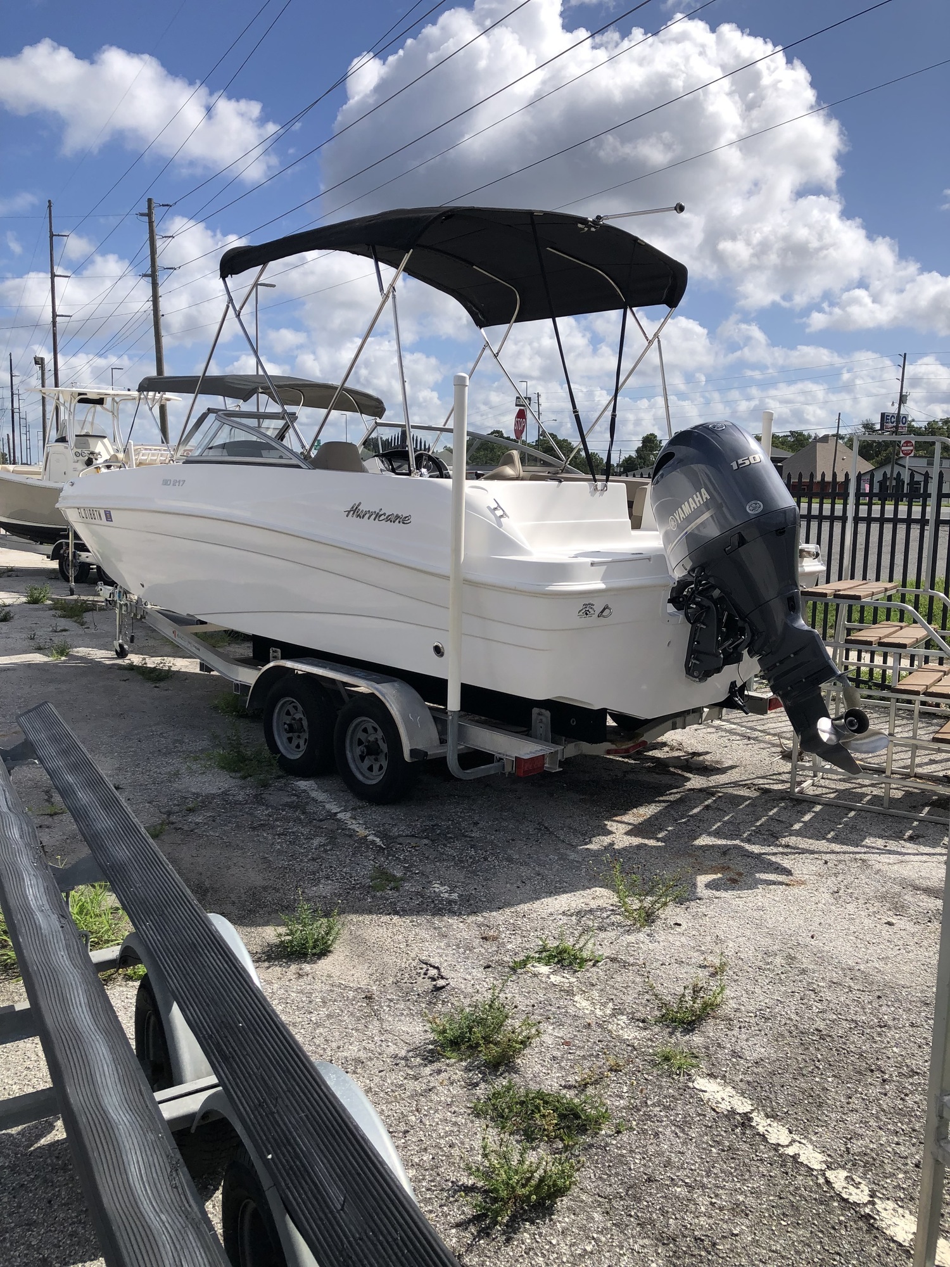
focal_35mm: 28
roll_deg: -1.2
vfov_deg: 63.4
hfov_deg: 49.7
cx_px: 475
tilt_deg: -6.5
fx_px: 1025
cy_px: 634
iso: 20
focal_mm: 3.99
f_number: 1.8
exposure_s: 1/3205
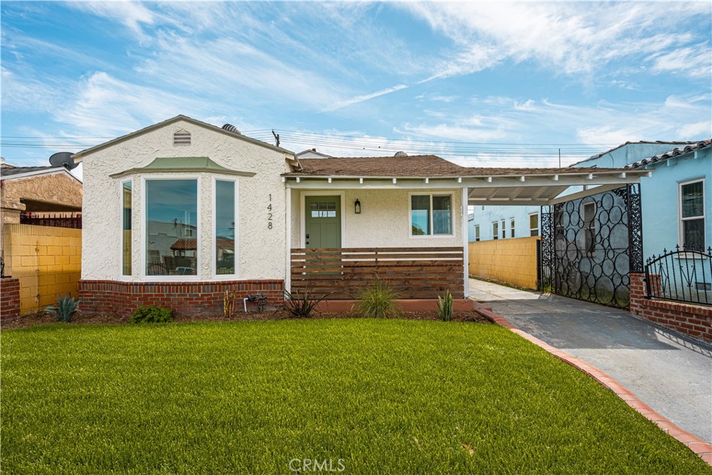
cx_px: 356
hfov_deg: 95.0
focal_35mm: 16
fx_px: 326
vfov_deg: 72.1
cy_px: 238
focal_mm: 16.5
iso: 100
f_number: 13
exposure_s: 1/200
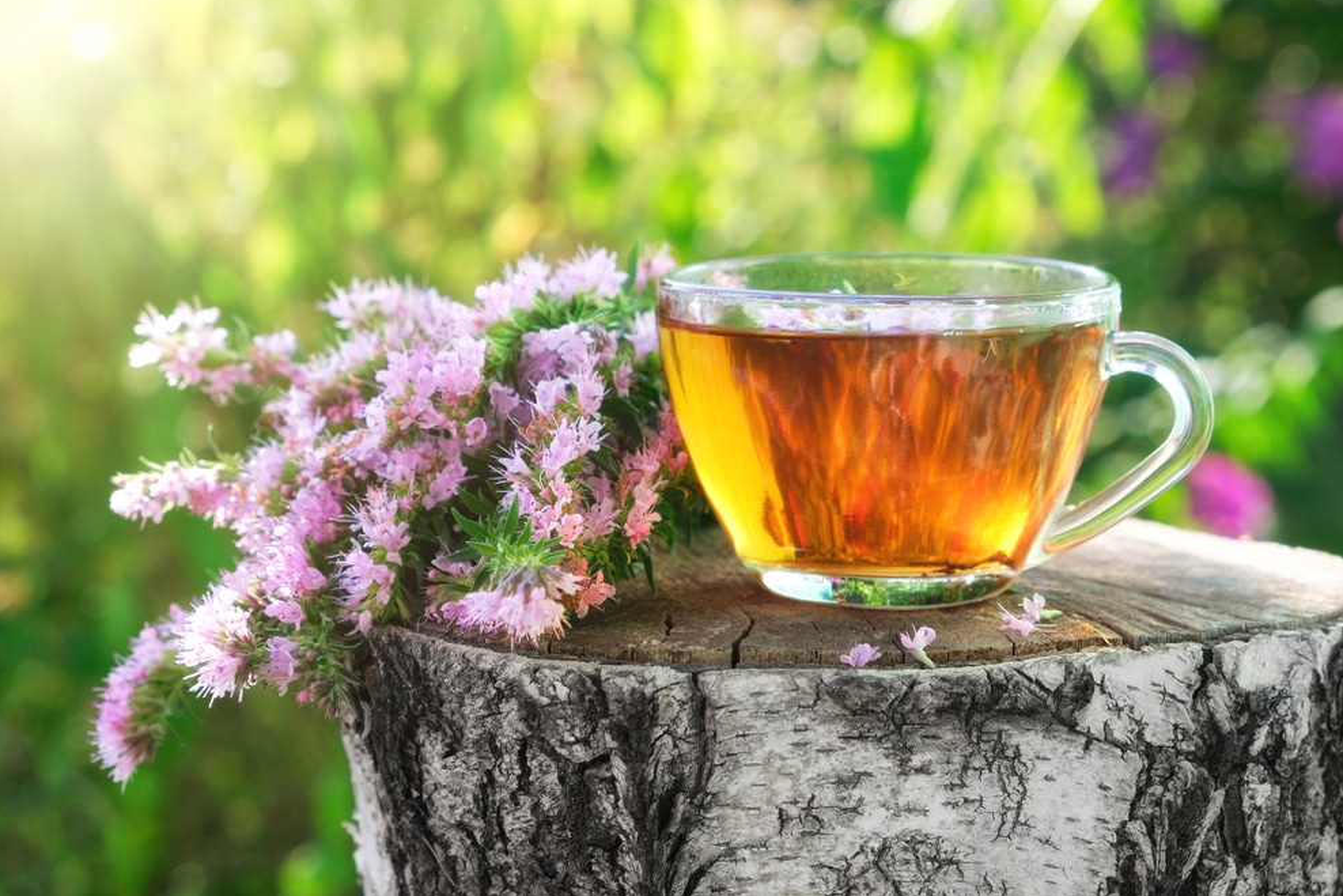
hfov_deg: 24.2
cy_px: 444
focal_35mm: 84
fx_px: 3134
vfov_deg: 16.3
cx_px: 676
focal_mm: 55
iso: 200
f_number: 5.6
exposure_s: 1/150
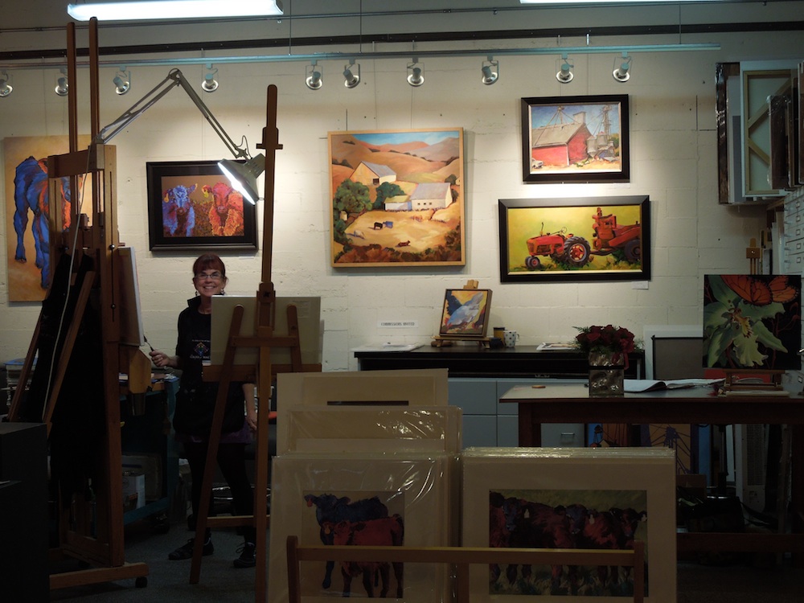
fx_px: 1254
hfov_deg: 35.5
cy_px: 302
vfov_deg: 27.0
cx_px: 402
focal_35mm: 54
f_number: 4.2
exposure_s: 1/50
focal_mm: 9.8
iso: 250
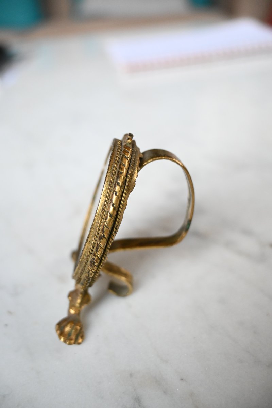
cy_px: 204
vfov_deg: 56.1
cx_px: 136
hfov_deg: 39.1
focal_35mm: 34
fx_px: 382
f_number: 4
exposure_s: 1/125
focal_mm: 22.5
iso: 1800
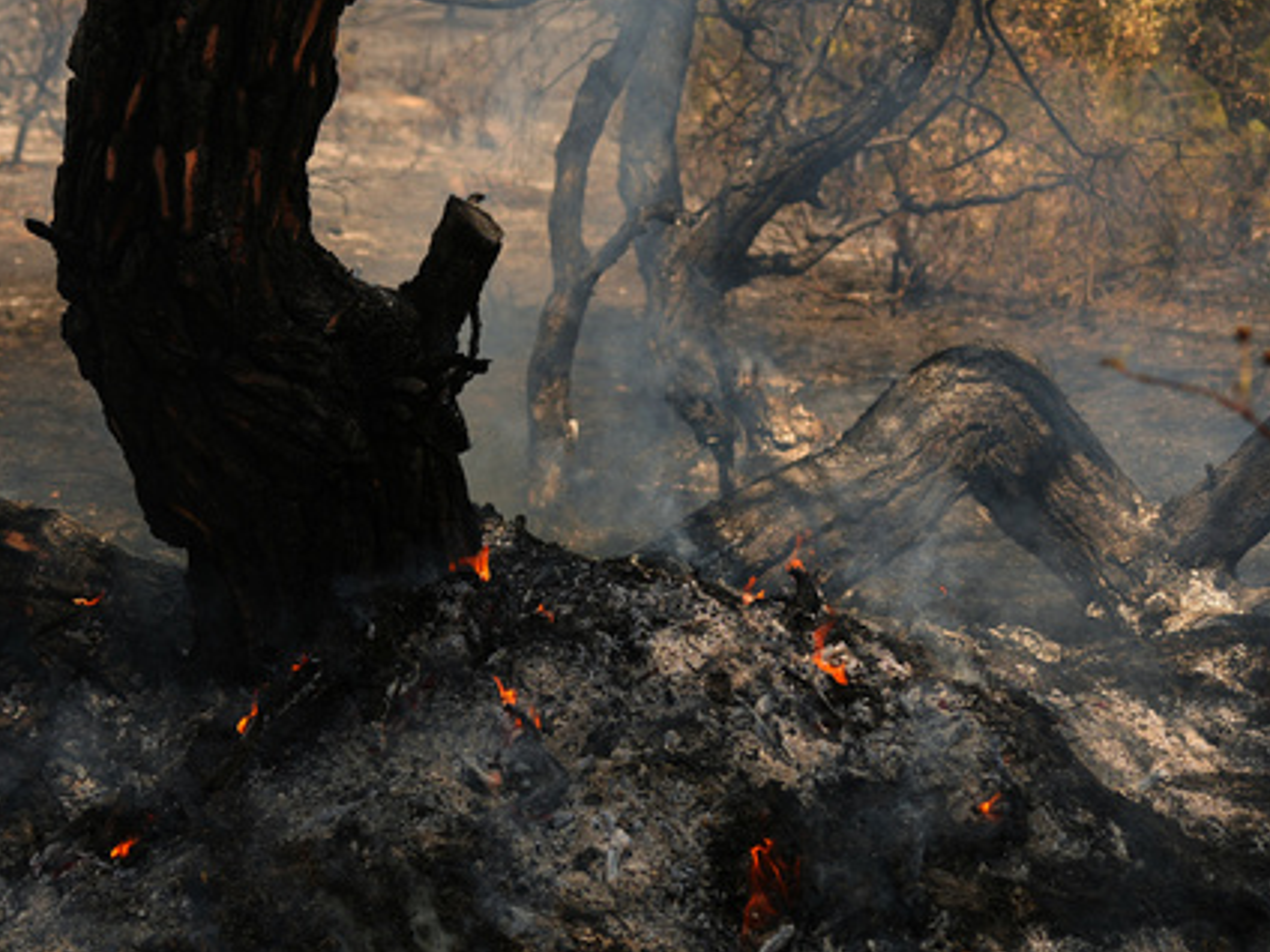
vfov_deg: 22.4
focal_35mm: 65
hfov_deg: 29.7
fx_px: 2385
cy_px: 254
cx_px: 464
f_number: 2
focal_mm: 28
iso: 50
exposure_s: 1/2500
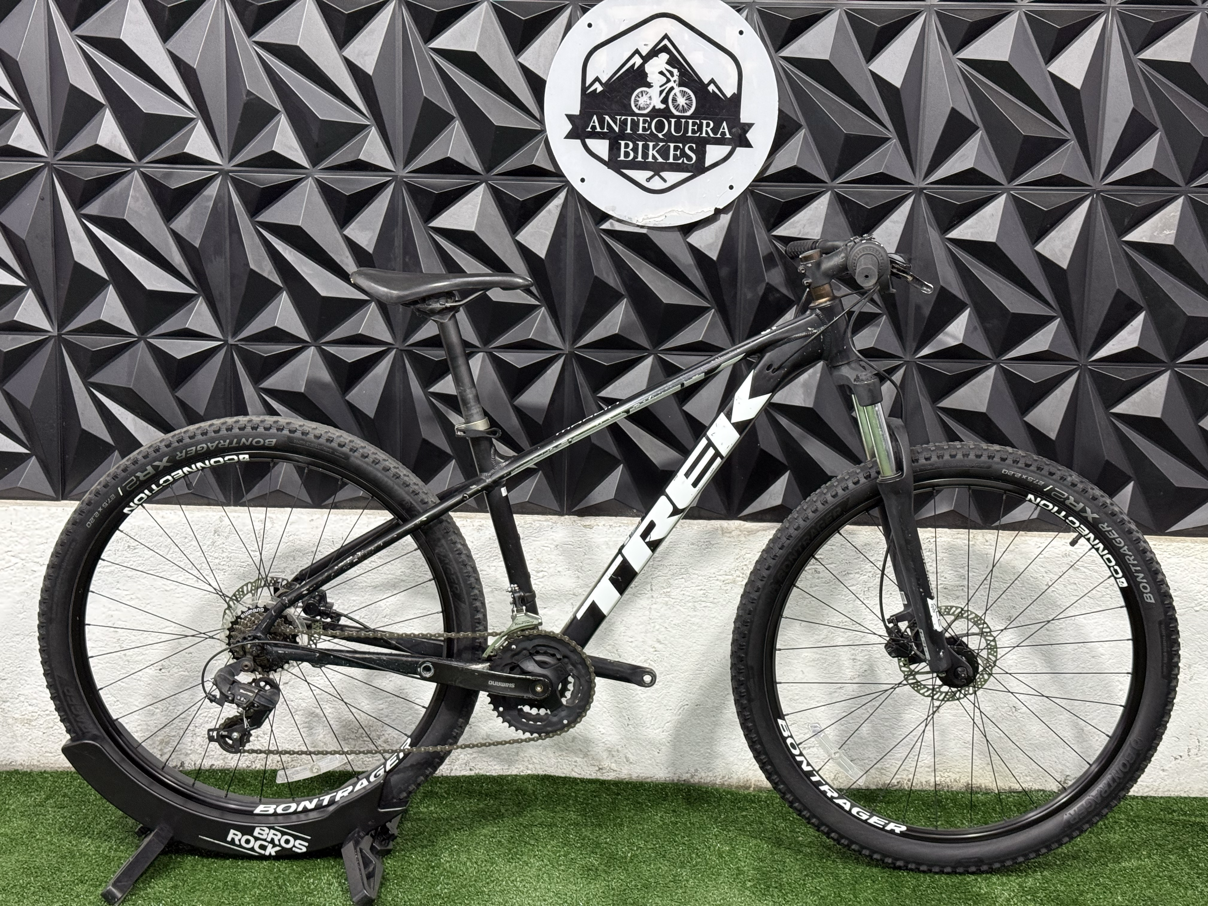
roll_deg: -1.6
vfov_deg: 30.3
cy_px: 453
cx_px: 604
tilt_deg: -9.8
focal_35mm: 48
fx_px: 1675
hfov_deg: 39.7
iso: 200
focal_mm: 6.76
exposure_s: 1/60
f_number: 1.78
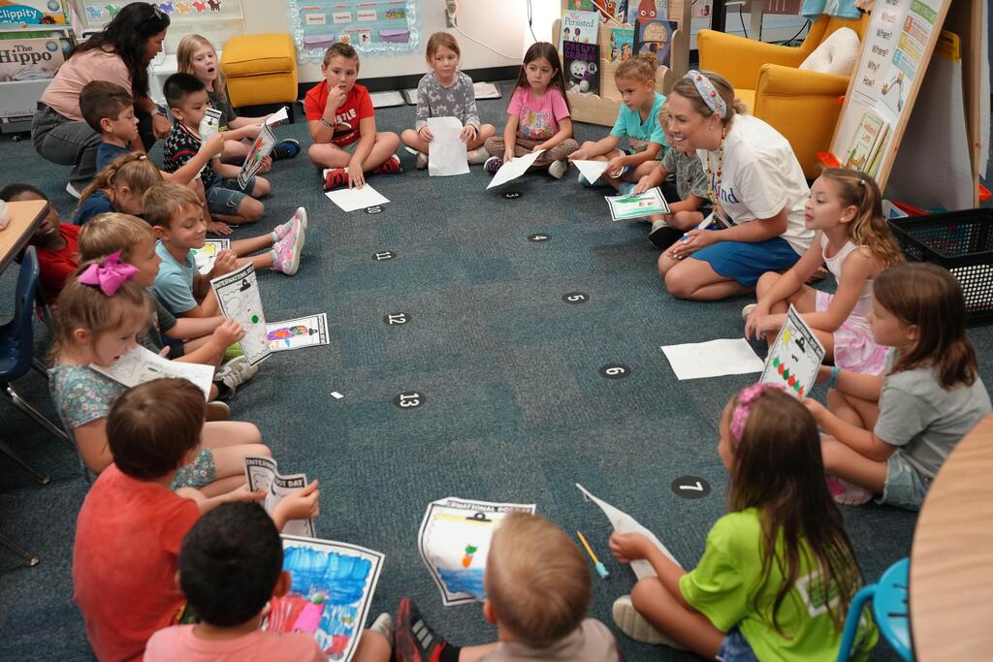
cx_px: 496
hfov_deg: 54.4
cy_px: 331
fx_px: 965
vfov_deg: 37.9
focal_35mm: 35
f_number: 4
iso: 2500
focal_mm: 35
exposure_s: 1/160
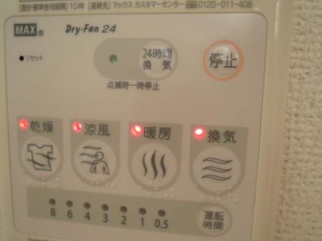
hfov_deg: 55.3
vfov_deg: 42.9
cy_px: 122
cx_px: 145
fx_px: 307
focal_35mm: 33
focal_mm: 5
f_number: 2.7
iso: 280
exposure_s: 1/30
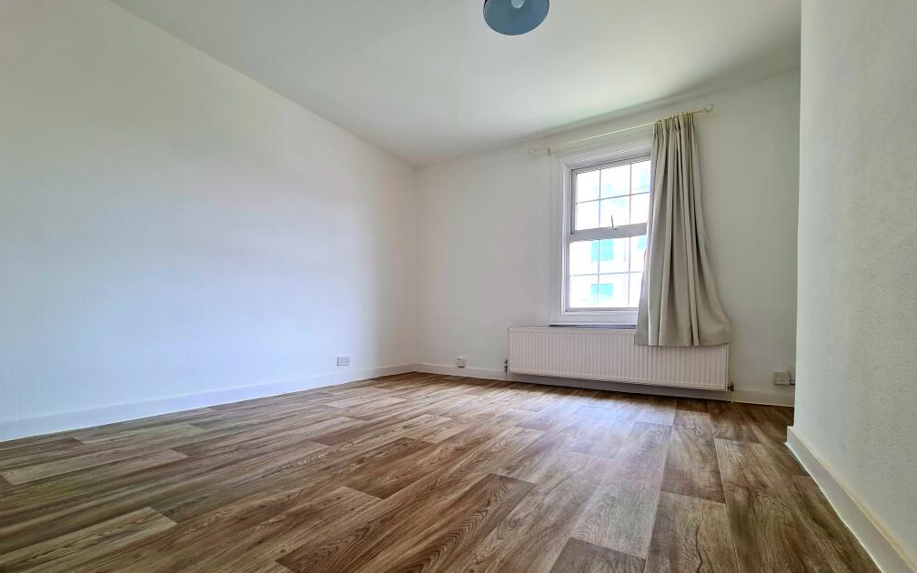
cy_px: 326
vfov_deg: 78.2
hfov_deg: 105.3
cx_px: 462
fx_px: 350
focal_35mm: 14
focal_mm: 2.2
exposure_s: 1/50
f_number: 2.2
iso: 100
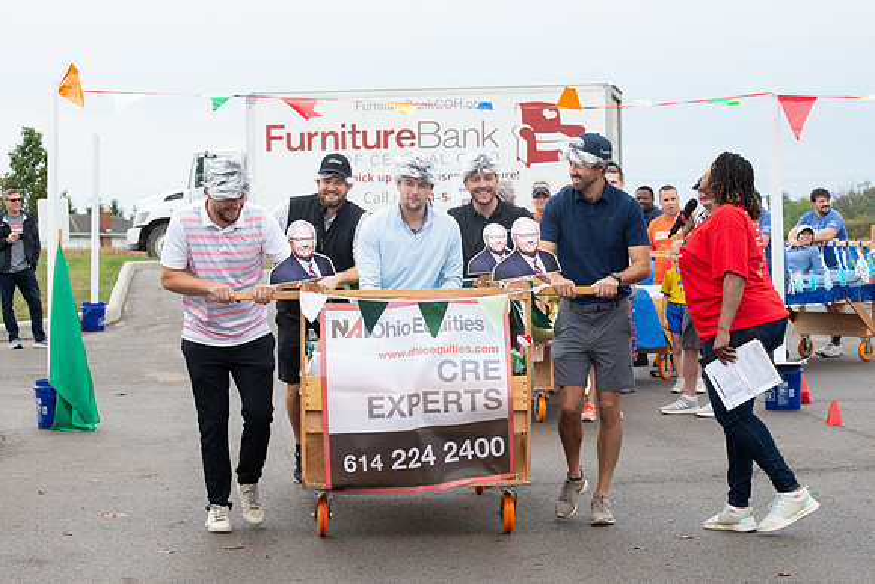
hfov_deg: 18.4
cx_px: 421
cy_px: 323
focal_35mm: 111
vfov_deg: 12.3
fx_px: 2699
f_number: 10
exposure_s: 1/160
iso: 640
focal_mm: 95
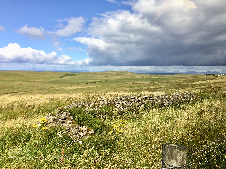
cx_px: 113
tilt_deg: -6.0
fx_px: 189
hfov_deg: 61.7
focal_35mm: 29
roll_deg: +0.0
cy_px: 84
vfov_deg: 48.2
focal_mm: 4.15
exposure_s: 1/100
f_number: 2.2
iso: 32
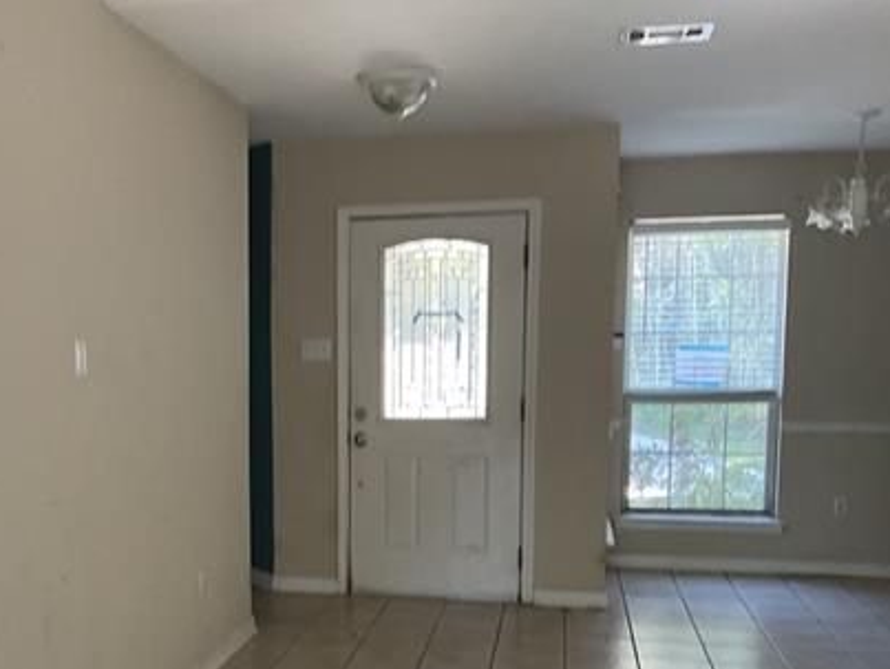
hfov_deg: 40.5
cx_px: 269
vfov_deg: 31.1
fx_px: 1184
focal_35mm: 46
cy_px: 492
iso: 100
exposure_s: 1/60
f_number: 1.8
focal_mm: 3
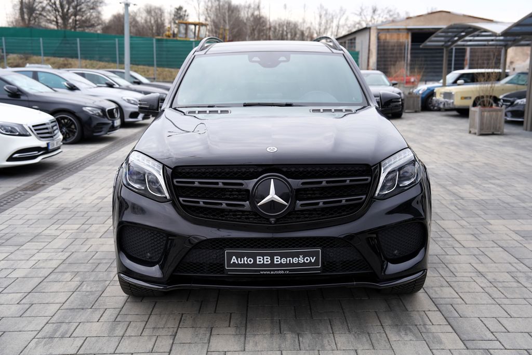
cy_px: 178
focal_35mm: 39
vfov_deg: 34.2
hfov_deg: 49.5
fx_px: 576
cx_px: 266
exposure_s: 1/60
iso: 100
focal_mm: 39
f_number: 3.5
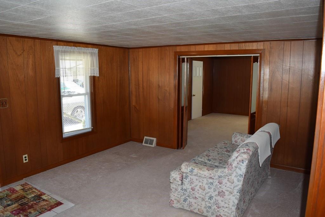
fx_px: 244
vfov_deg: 47.9
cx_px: 162
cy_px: 108
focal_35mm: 27
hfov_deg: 67.4
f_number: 5.6
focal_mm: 18
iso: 800
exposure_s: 1/125
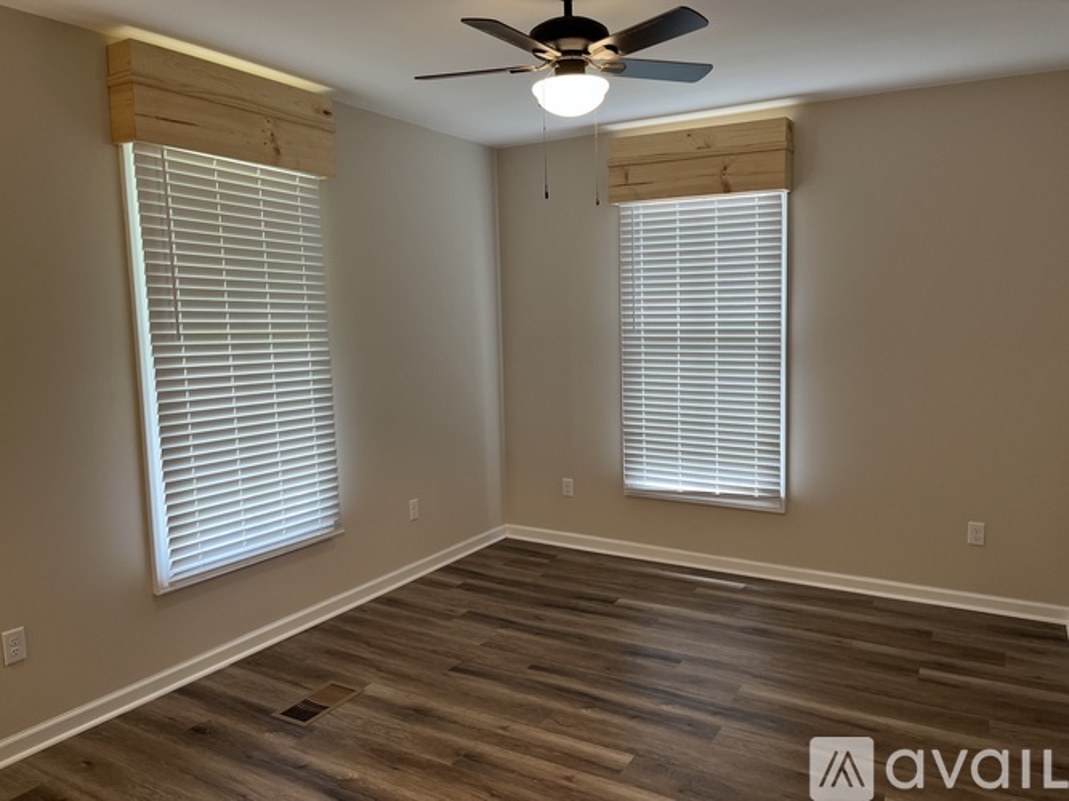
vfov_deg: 53.0
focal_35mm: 26
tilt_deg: -6.8
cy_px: 400
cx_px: 534
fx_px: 803
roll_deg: +2.1
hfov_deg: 67.3
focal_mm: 5.1
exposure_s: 1/60
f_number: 1.6
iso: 80
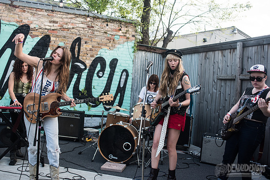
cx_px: 126
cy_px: 84
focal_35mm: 37
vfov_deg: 35.6
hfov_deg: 51.4
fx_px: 280
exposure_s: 1/400
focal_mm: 35
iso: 320
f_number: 3.5
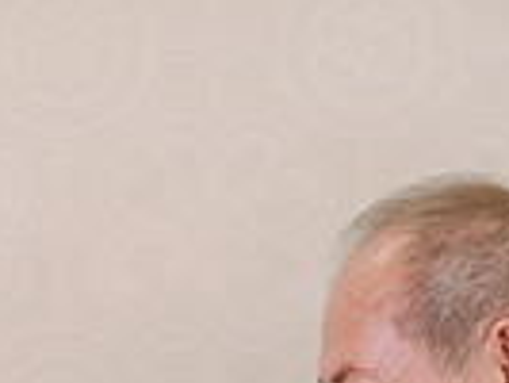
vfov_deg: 5.0
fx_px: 4327
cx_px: 50
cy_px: 663
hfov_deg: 6.7
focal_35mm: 294
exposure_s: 1/200
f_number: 2.8
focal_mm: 70
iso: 1600
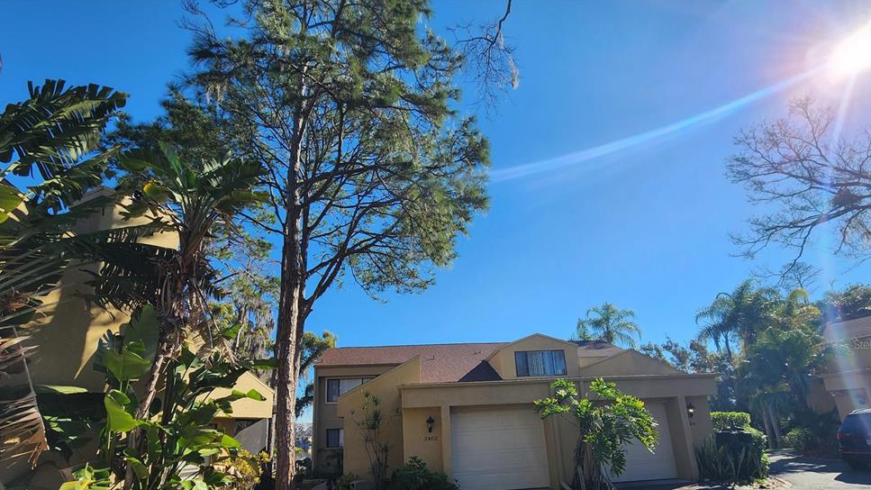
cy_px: 344
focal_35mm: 15
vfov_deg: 67.6
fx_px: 346
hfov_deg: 103.0
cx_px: 447
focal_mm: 2.2
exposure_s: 1/2066
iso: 50
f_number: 2.2
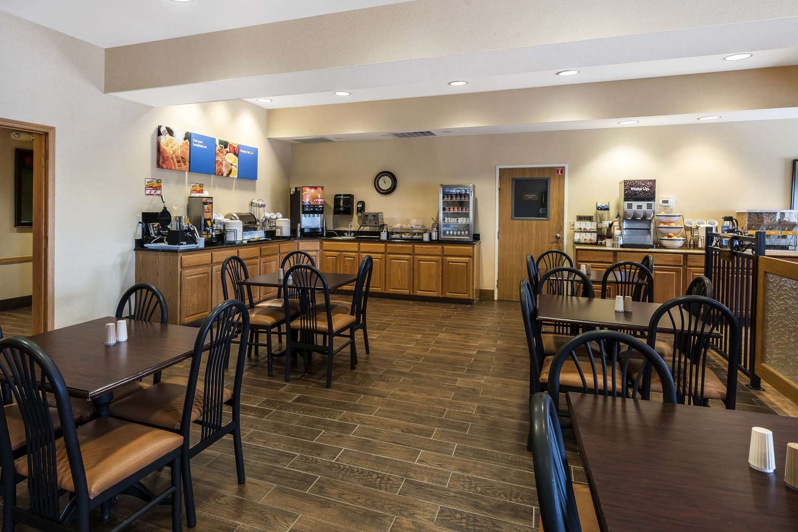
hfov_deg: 93.3
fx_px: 377
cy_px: 266
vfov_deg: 70.4
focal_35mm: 17
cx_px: 399
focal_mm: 17
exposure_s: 1
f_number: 11
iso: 160
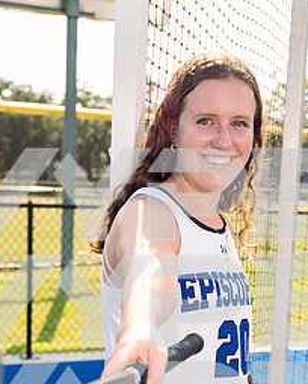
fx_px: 887
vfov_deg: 24.1
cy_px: 302
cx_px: 133
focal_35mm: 78
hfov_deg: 19.7
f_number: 5
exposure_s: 1/250
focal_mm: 47
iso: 50
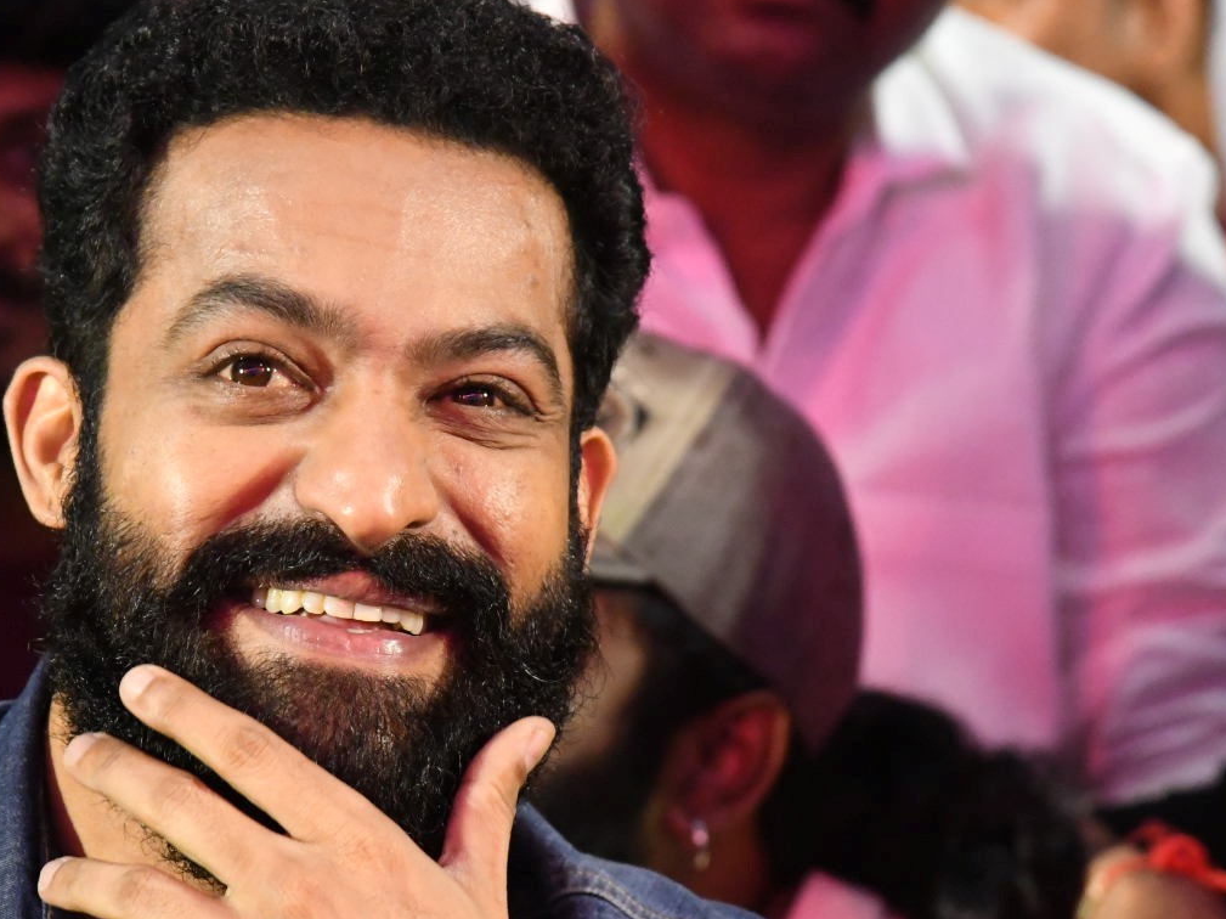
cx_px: 329
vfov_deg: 5.3
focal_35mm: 278
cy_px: 497
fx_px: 9842
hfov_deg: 7.1
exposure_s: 1/125
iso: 5000
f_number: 5.6
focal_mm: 120
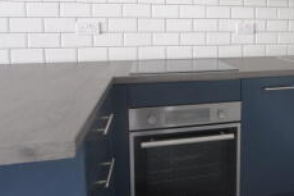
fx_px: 253
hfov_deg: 57.6
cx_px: 216
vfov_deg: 40.9
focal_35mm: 31
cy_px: 47
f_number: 4
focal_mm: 10
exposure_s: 1/8
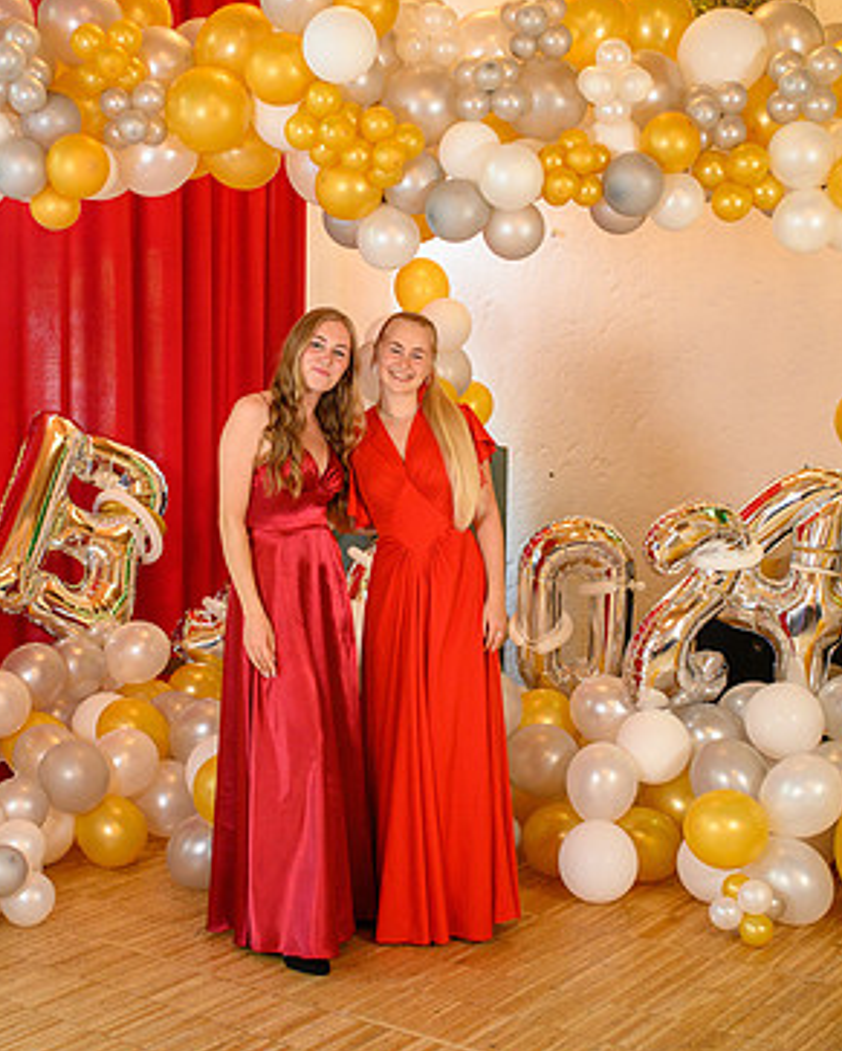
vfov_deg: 34.1
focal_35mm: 55
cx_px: 343
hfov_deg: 27.6
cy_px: 508
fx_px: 1711
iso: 1250
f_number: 3.5
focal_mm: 35
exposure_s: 1/100
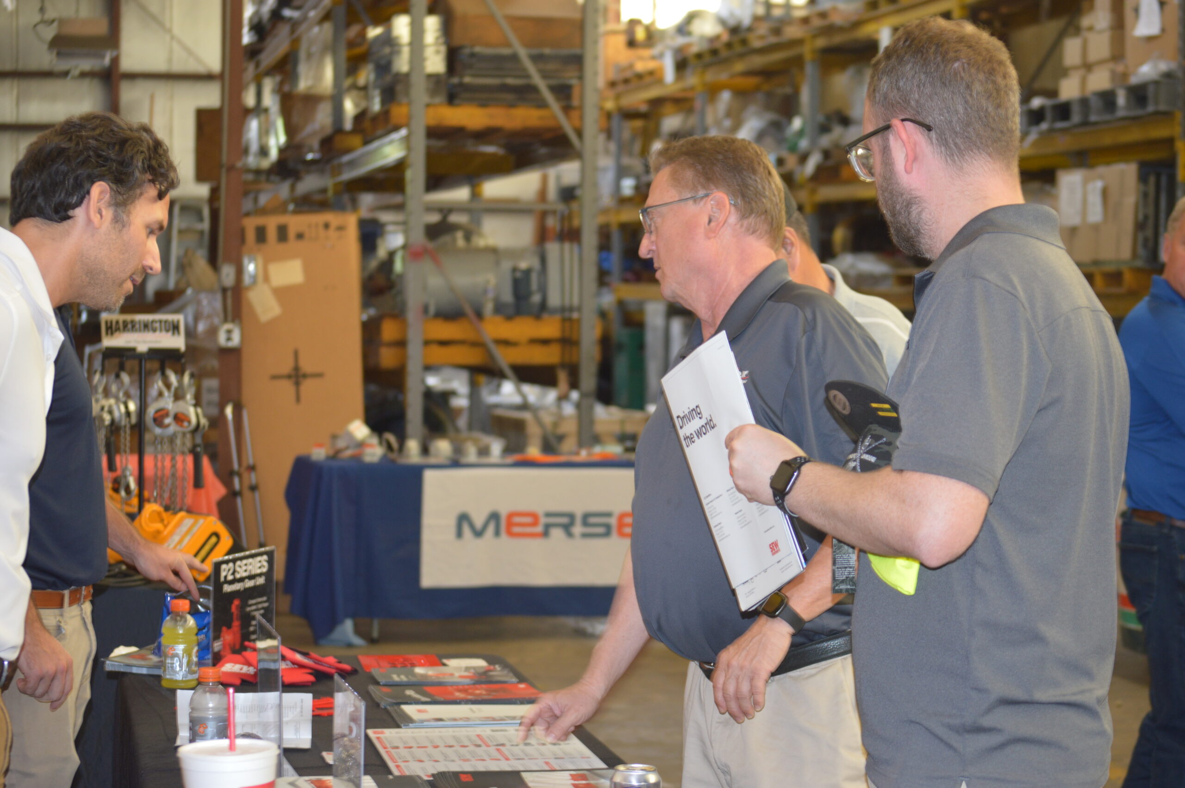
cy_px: 394
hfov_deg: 24.6
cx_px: 592
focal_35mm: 82
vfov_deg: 16.5
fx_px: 2713
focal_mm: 55
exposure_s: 1/30
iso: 360
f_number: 4
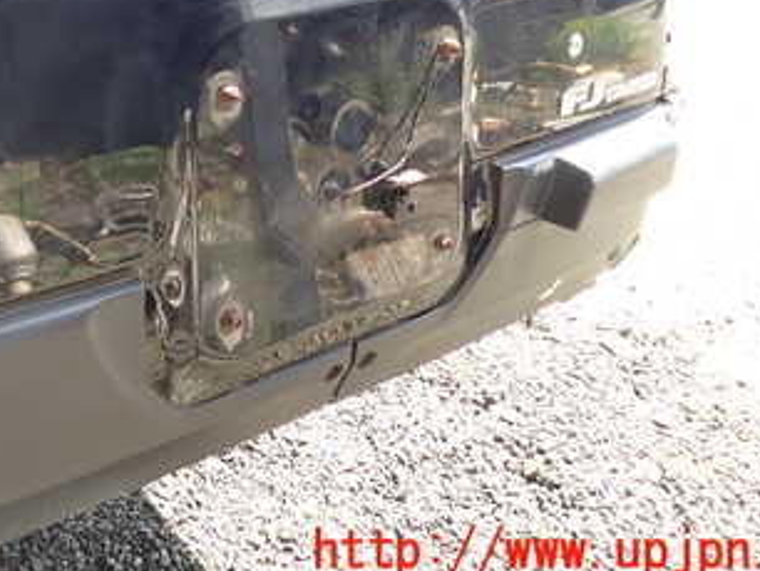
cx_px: 129
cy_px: 25
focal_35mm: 49
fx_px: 1077
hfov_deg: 37.2
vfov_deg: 28.2
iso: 100
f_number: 2
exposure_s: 1/160
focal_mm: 4.5
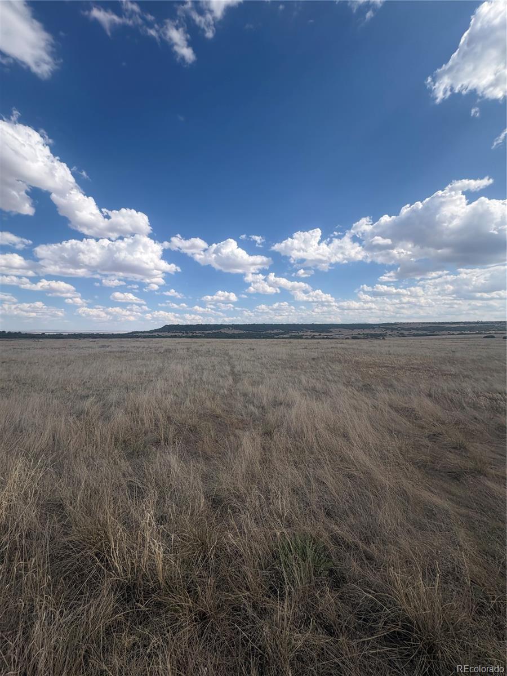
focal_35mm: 14
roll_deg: -0.8
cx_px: 254
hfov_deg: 85.7
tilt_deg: -0.1
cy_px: 338
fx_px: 273
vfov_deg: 102.1
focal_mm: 2.22
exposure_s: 1/3247
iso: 50
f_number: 2.2
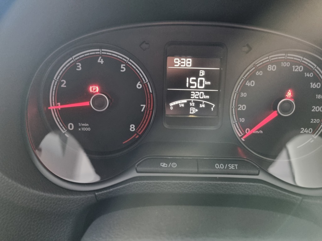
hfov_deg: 67.3
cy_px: 120
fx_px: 242
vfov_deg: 53.1
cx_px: 161
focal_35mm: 26
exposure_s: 1/24
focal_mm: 5.4
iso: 640
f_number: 1.8
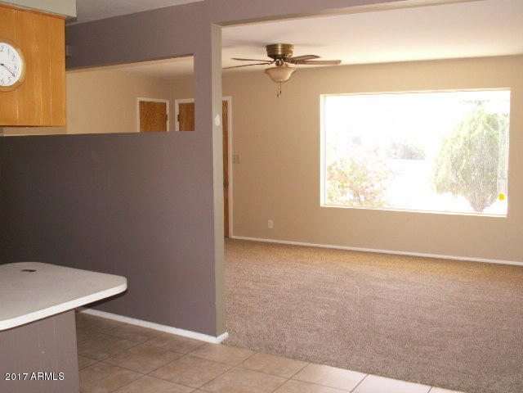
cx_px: 262
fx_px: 529
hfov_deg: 52.6
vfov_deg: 40.7
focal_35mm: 35
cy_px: 196
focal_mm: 5.86
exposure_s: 1/60
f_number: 2.8
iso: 80
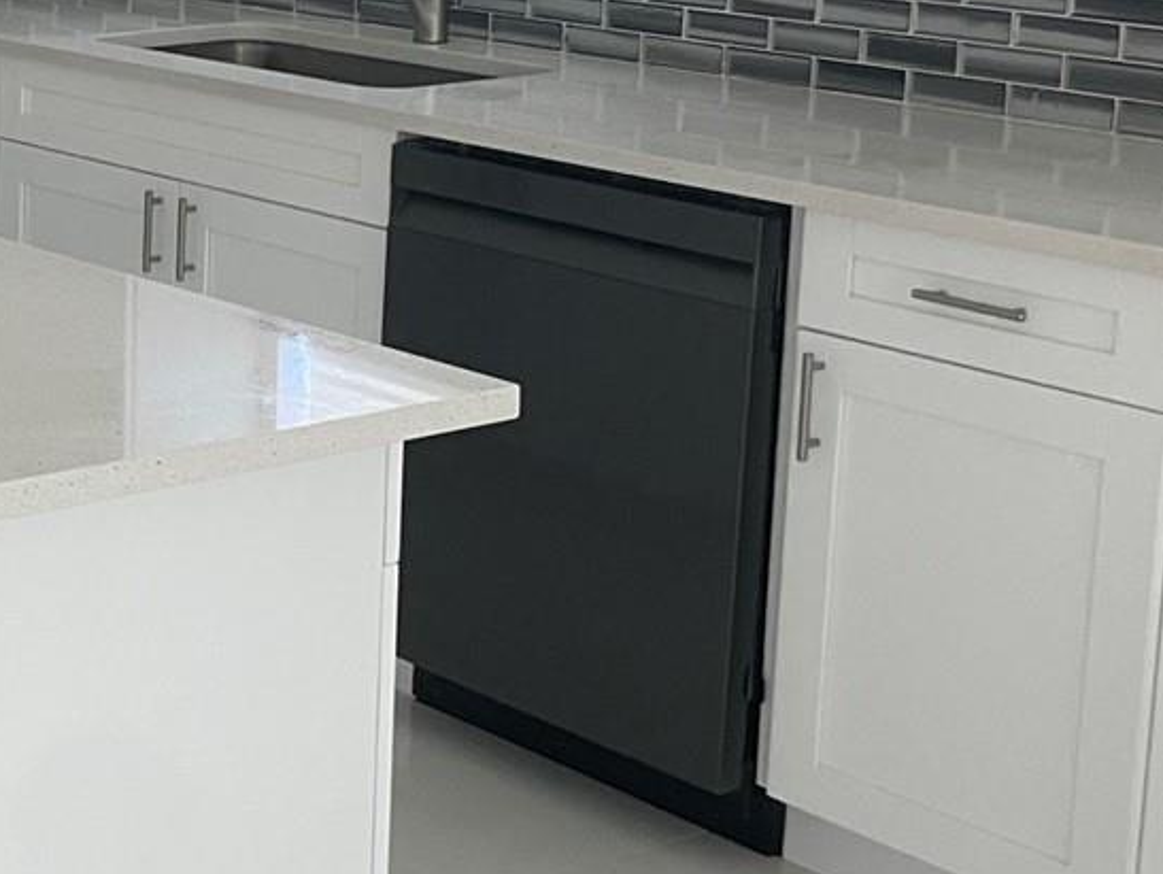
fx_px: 2555
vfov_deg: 19.2
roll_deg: +1.0
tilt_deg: -9.5
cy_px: 149
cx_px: -353
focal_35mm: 76
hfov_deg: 22.8
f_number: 1.6
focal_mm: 4.2
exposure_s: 1/60
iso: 200
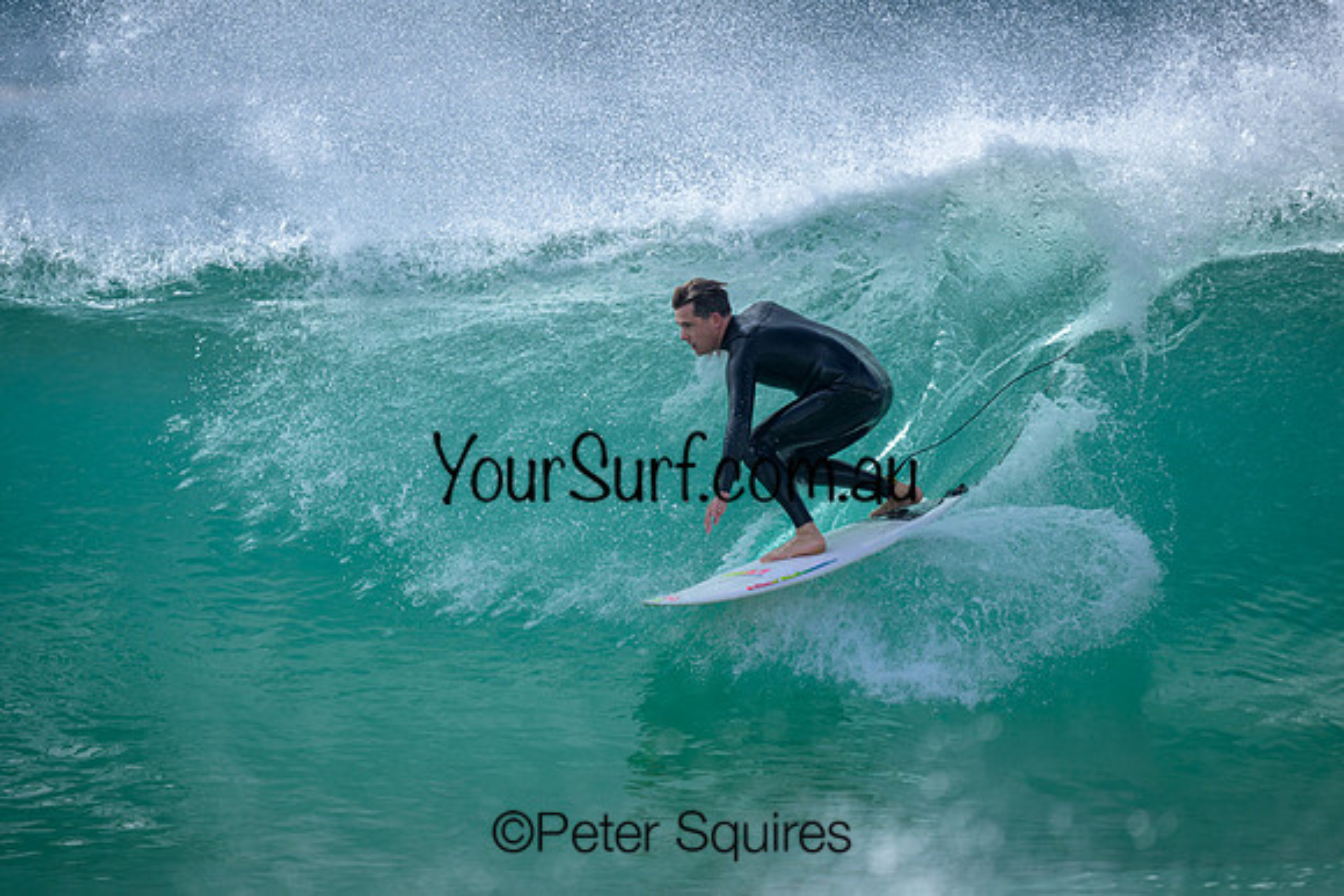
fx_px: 29872
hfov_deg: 2.6
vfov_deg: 1.7
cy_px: 448
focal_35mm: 800
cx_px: 672
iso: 400
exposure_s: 1/2000
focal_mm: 800
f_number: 6.3
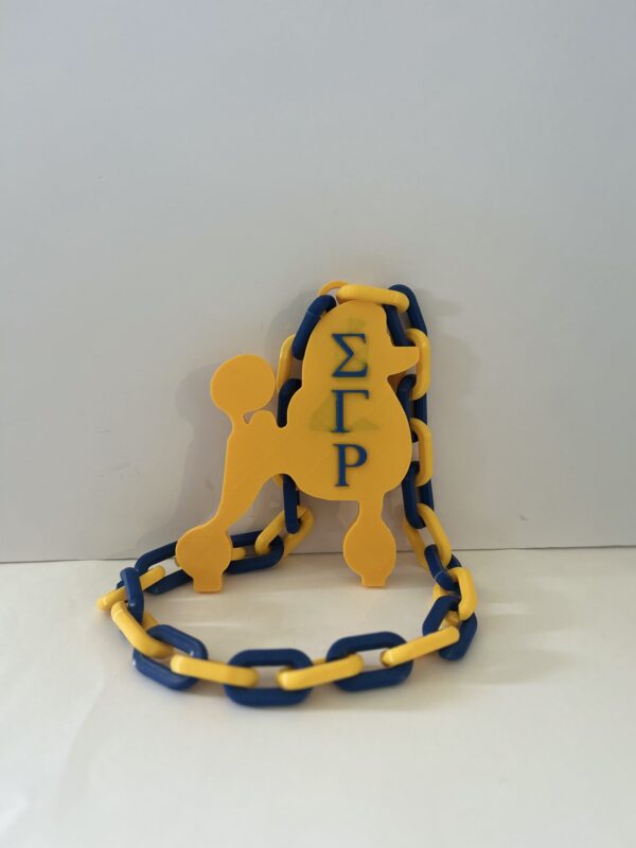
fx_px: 637
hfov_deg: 53.1
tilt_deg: -20.5
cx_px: 318
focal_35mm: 26
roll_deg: +1.0
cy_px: 424
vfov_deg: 67.3
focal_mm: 5.7
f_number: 1.5
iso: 200
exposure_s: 1/60
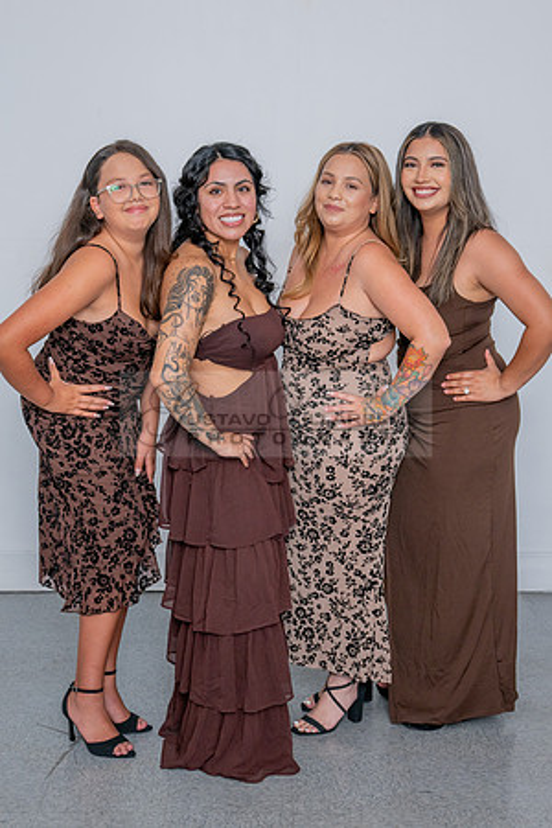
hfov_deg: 24.8
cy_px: 414
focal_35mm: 55
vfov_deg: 36.4
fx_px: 1257
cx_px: 282
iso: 320
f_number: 5.6
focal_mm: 36
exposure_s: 1/125
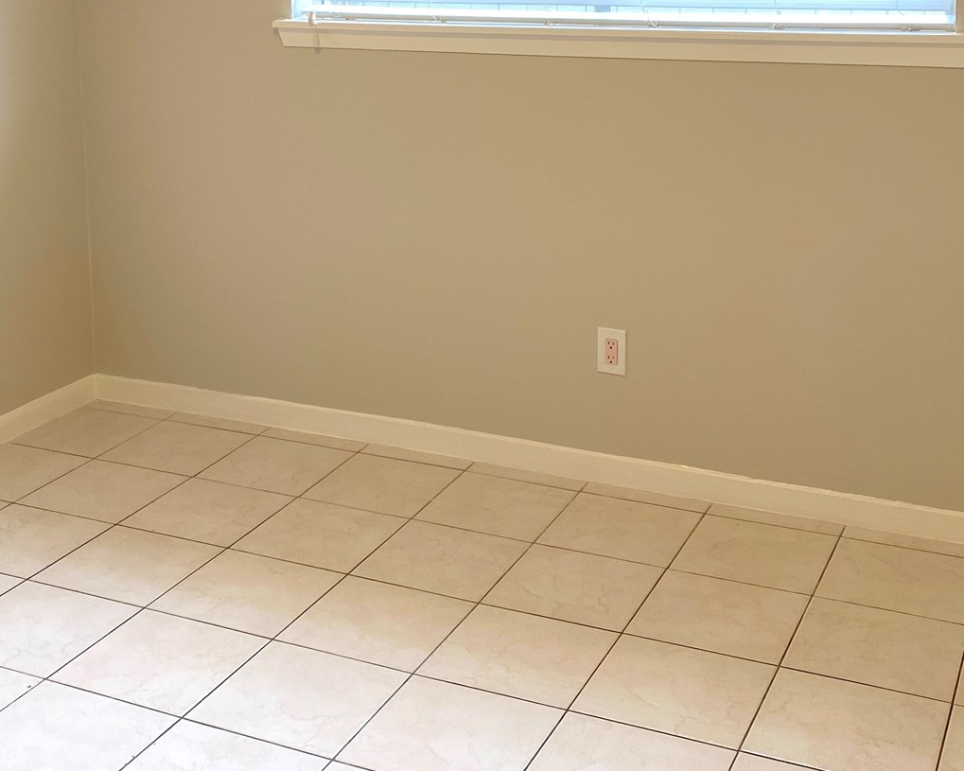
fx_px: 1455
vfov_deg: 28.8
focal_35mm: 51
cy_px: 118
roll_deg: +1.0
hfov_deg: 36.6
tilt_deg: -8.6
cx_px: 403
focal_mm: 4.25
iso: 64
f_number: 1.8
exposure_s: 1/120
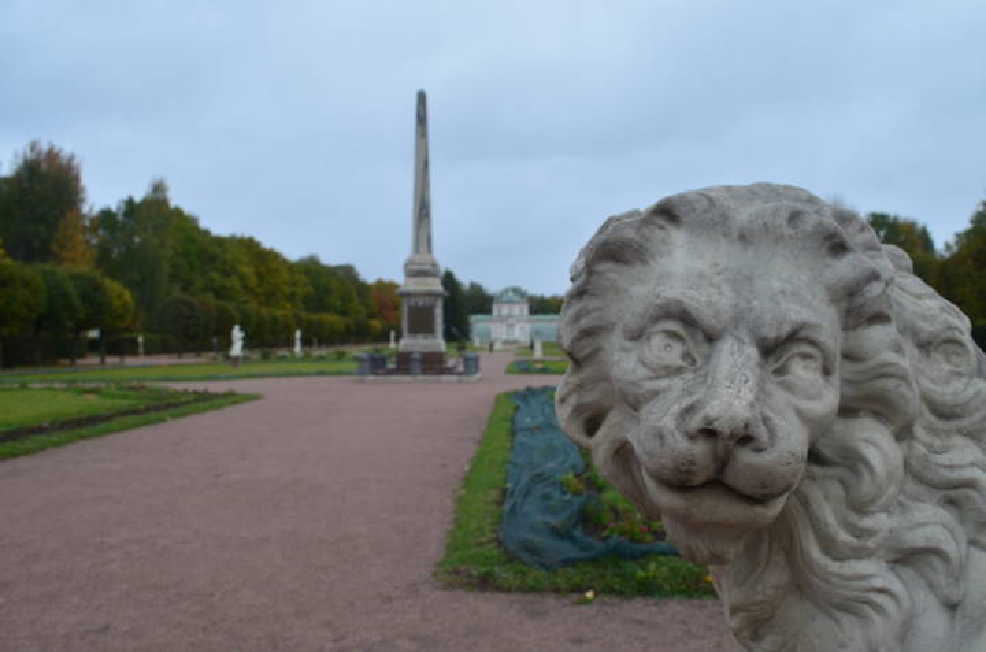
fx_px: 901
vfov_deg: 39.8
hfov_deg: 57.3
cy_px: 326
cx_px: 493
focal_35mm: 33
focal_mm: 22
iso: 400
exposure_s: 1/250
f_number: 10
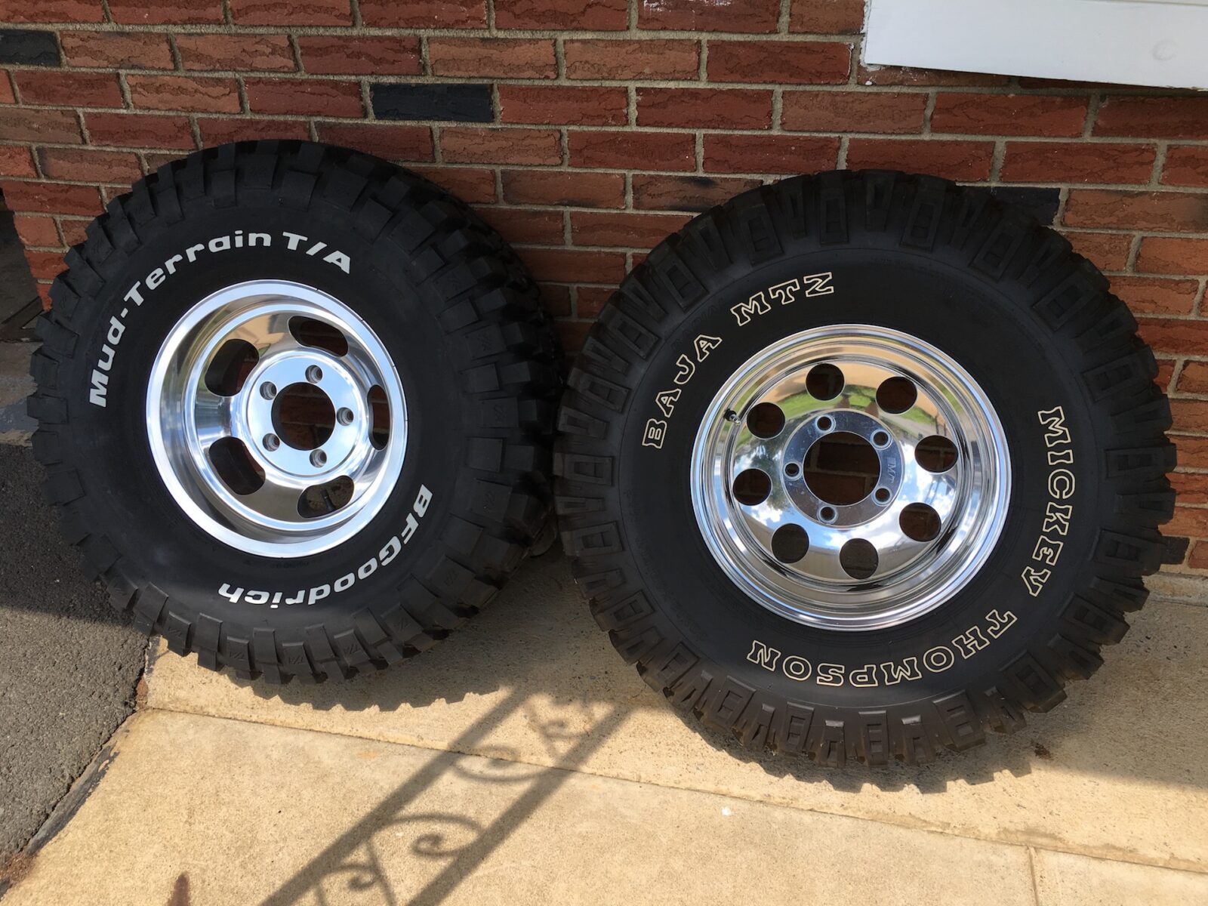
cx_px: 604
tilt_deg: -33.5
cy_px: 453
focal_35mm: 29
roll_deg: +1.7
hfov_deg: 61.7
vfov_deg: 48.2
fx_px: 1012
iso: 25
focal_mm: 4.15
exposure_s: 1/718
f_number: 2.2
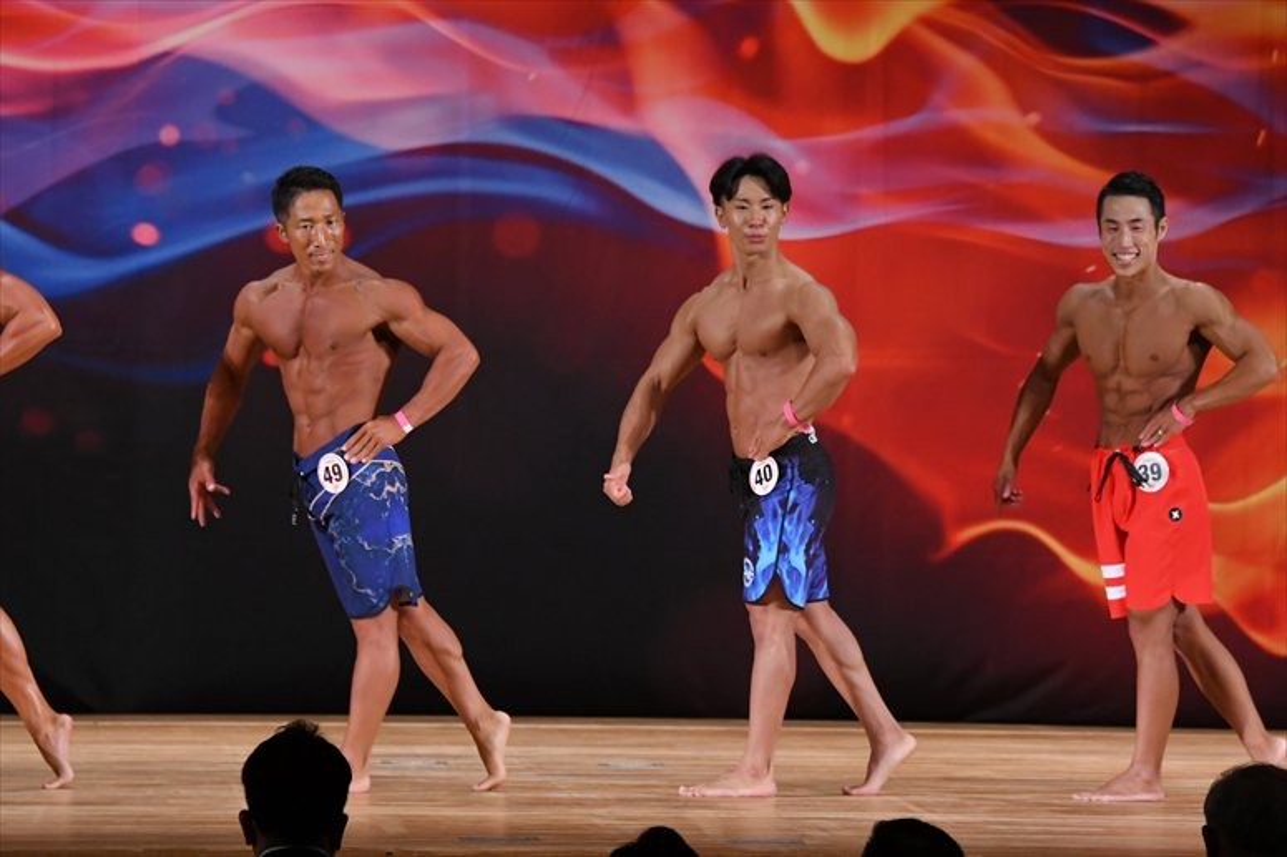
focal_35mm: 217
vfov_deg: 6.3
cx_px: 644
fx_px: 7754
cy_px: 428
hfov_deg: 9.5
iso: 3200
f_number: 5.6
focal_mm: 145
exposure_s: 1/400
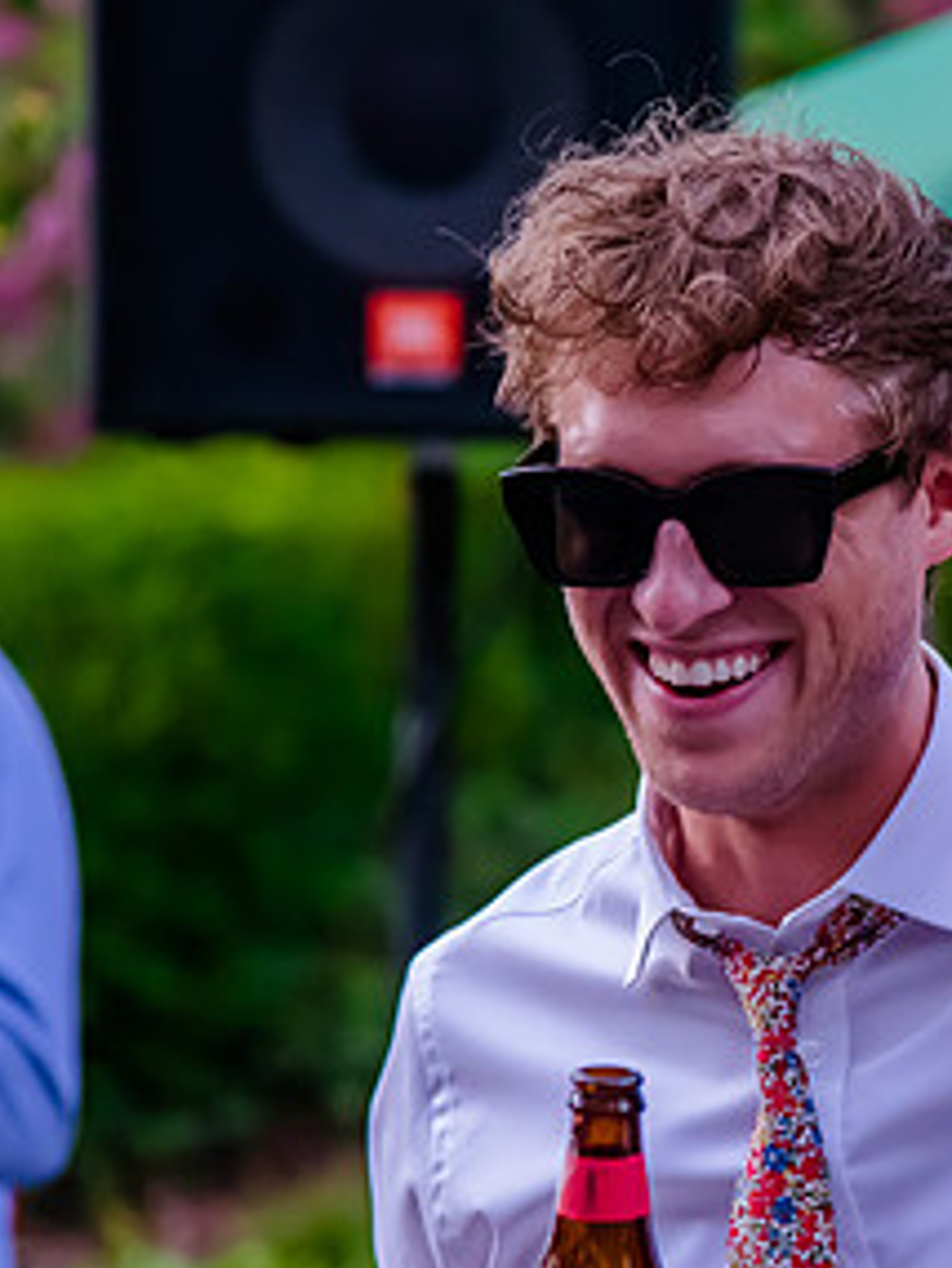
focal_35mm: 254
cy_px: 825
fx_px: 9307
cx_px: 876
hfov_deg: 5.8
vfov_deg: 7.8
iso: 4000
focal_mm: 120
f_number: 4
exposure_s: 1/400
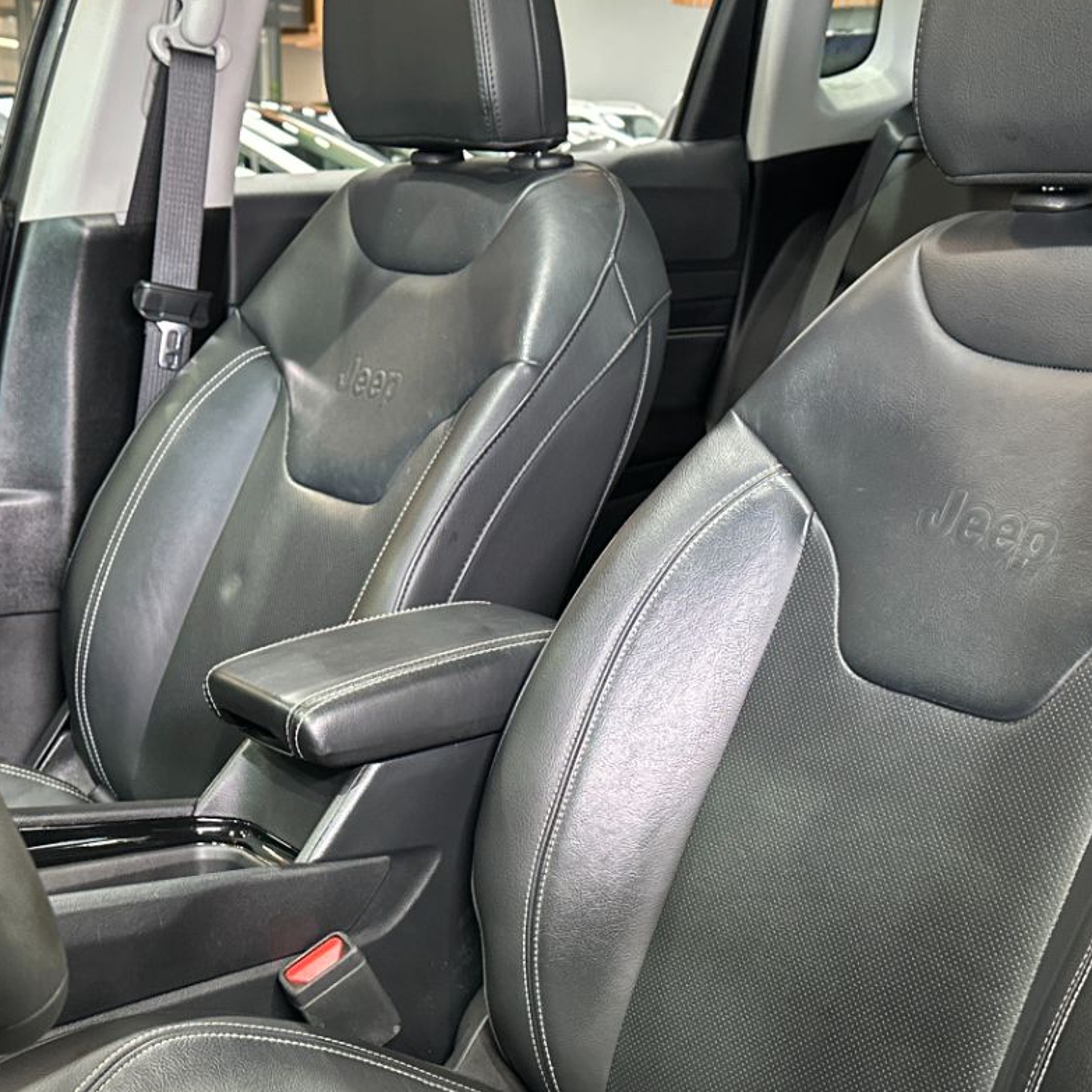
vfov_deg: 32.6
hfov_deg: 32.8
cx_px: 494
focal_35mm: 52
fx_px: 1856
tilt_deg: -15.7
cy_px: 679
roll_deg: -0.3
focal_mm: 6.86
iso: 800
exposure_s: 1/60
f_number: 1.78
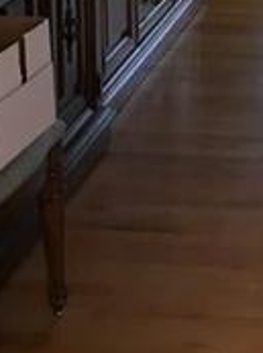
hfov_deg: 11.0
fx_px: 1312
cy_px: -80
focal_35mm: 129
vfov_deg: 14.8
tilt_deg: -11.5
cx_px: 393
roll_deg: -0.8
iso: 64
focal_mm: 4.15
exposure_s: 1/30
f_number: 2.2
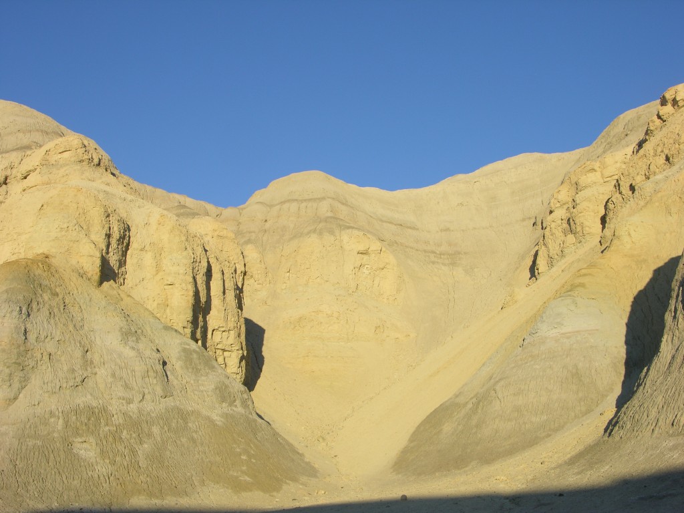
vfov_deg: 31.5
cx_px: 342
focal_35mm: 46
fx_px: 909
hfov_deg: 41.2
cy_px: 256
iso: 50
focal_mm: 11.6
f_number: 6.7
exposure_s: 1/156
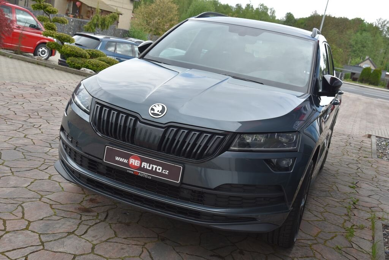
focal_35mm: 44
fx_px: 476
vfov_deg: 30.6
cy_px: 130
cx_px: 194
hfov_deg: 44.5
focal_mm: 44
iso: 500
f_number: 8
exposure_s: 1/250
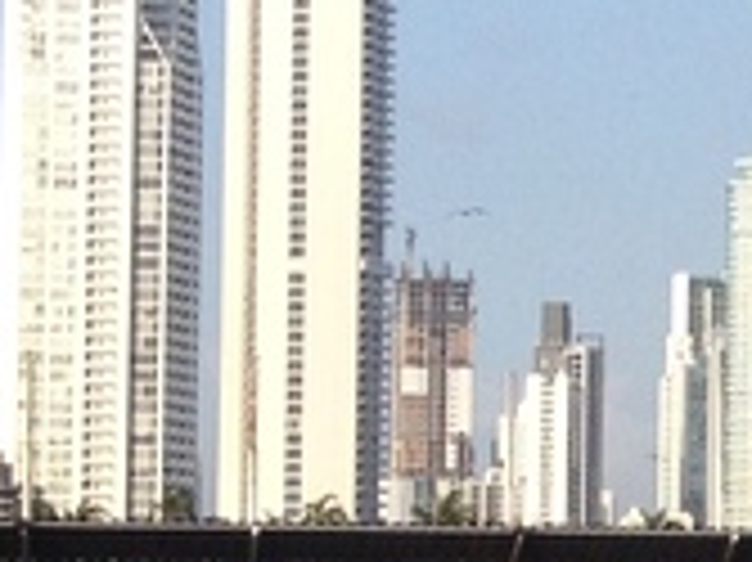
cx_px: 2040
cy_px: 414
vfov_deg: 5.9
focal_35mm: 251
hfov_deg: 7.2
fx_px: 5449
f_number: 2.4
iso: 50
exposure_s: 1/1346
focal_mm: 4.28
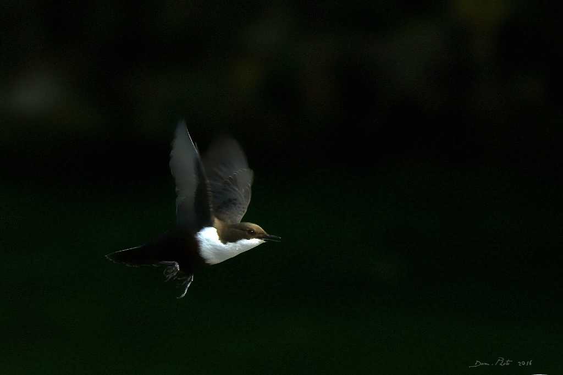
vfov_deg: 1.8
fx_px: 11725
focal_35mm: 750
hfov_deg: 2.8
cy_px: 188
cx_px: 282
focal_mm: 500
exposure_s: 1/1000
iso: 400
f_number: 5.6
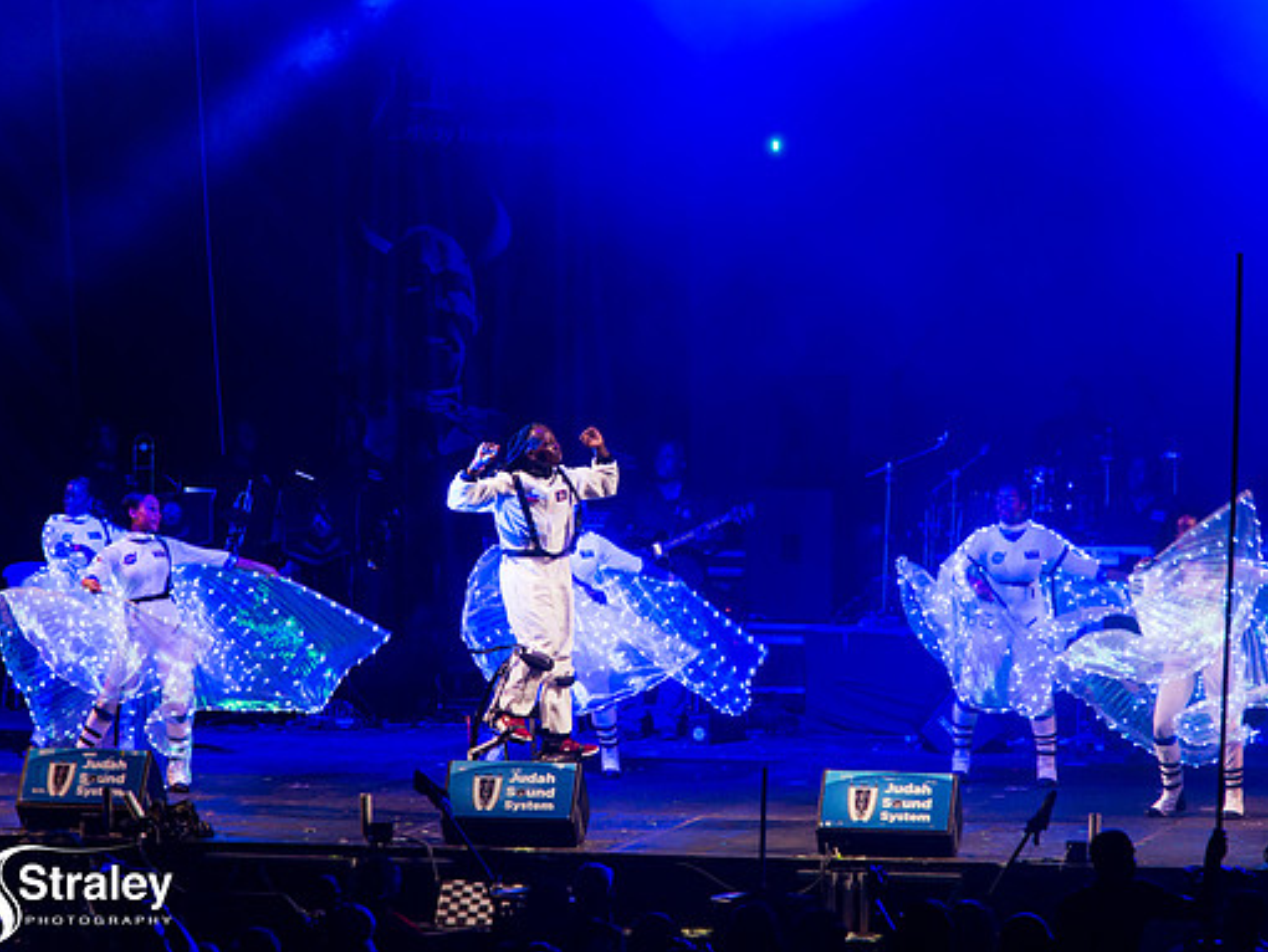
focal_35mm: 273
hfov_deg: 7.3
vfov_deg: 5.4
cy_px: 477
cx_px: 671
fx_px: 10005
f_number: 5.6
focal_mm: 250
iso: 4000
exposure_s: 1/200
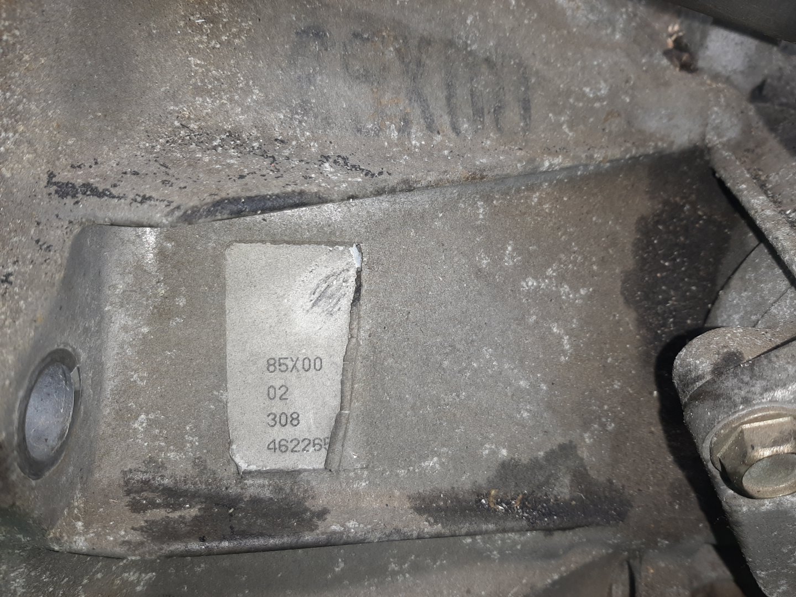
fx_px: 598
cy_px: 298
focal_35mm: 26
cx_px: 398
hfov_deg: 67.3
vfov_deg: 53.1
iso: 57
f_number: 1.7
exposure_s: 1/50
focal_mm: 3.93
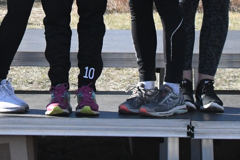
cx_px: 35
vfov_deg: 6.6
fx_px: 1353
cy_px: -159
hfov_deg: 10.1
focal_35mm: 203
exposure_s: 1/3200
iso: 2500
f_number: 8
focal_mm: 28
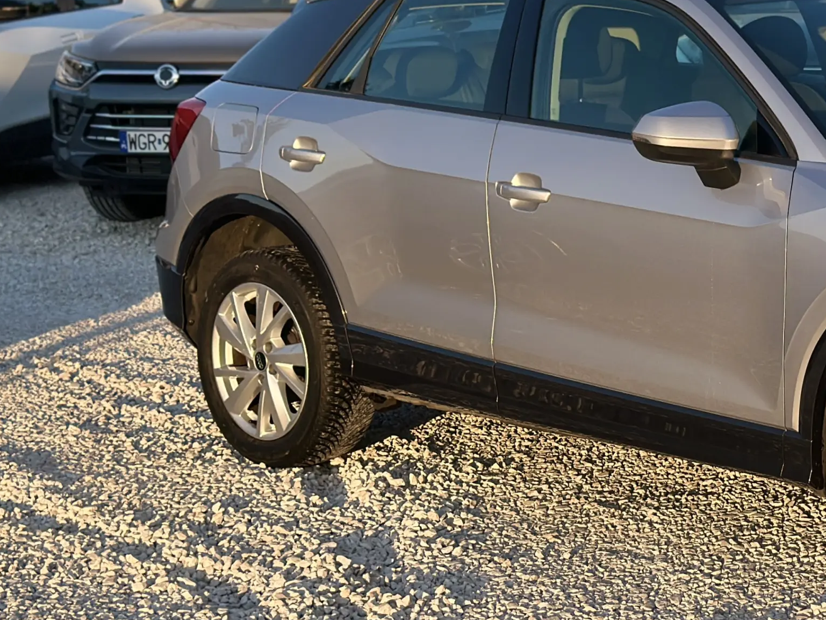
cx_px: 836
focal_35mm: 99
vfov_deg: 14.9
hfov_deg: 19.2
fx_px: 2363
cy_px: 216
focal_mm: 6.86
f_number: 1.78
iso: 80
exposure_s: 1/1376
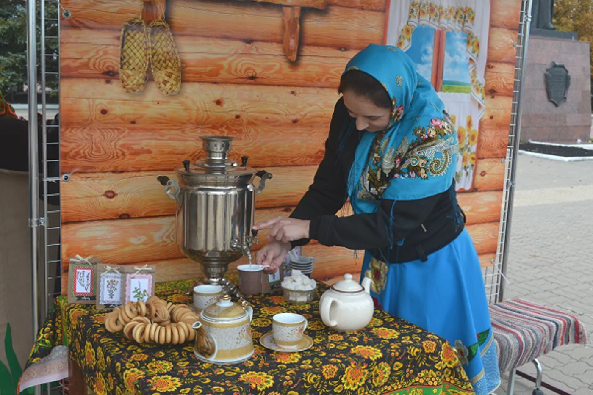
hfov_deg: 46.4
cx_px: 296
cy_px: 198
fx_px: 692
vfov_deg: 31.9
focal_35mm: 42
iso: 220
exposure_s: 1/125
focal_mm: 28
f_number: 5.6
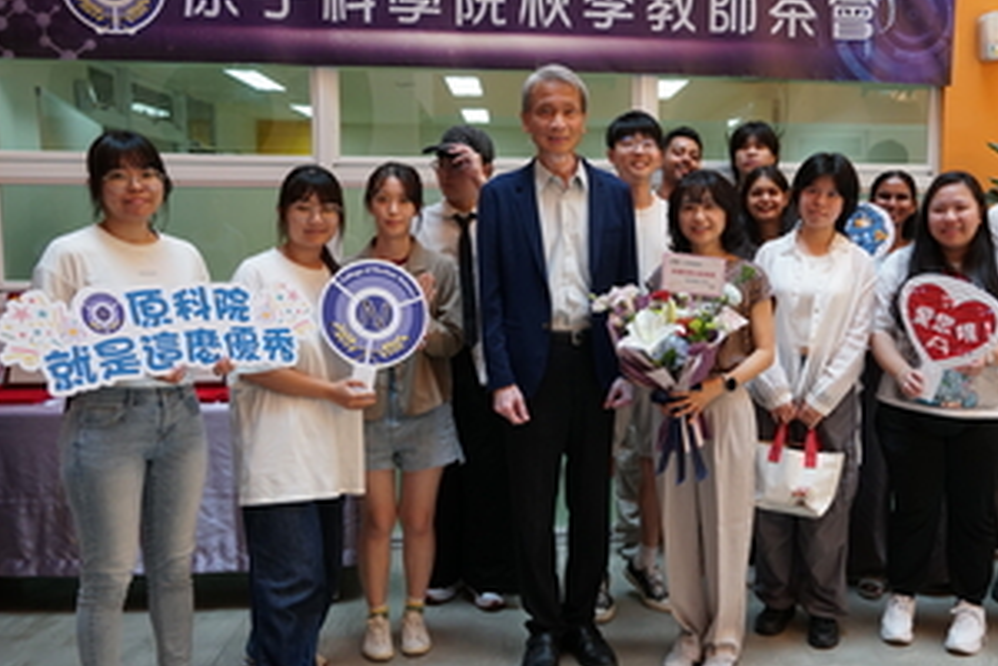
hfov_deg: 52.2
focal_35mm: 36
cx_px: 655
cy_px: 341
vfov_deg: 36.9
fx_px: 998
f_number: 4
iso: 640
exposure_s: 1/160
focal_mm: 18
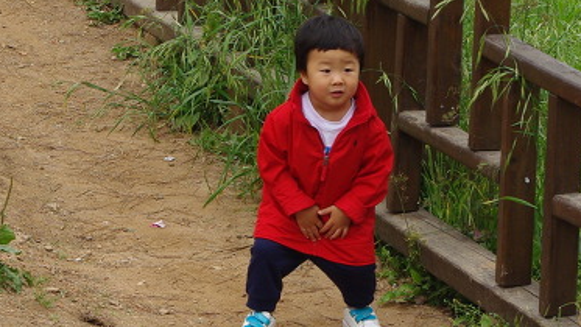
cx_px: 388
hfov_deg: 10.0
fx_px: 3328
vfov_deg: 5.6
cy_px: 88
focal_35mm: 216
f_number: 9.5
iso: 200
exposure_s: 1/180
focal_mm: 50
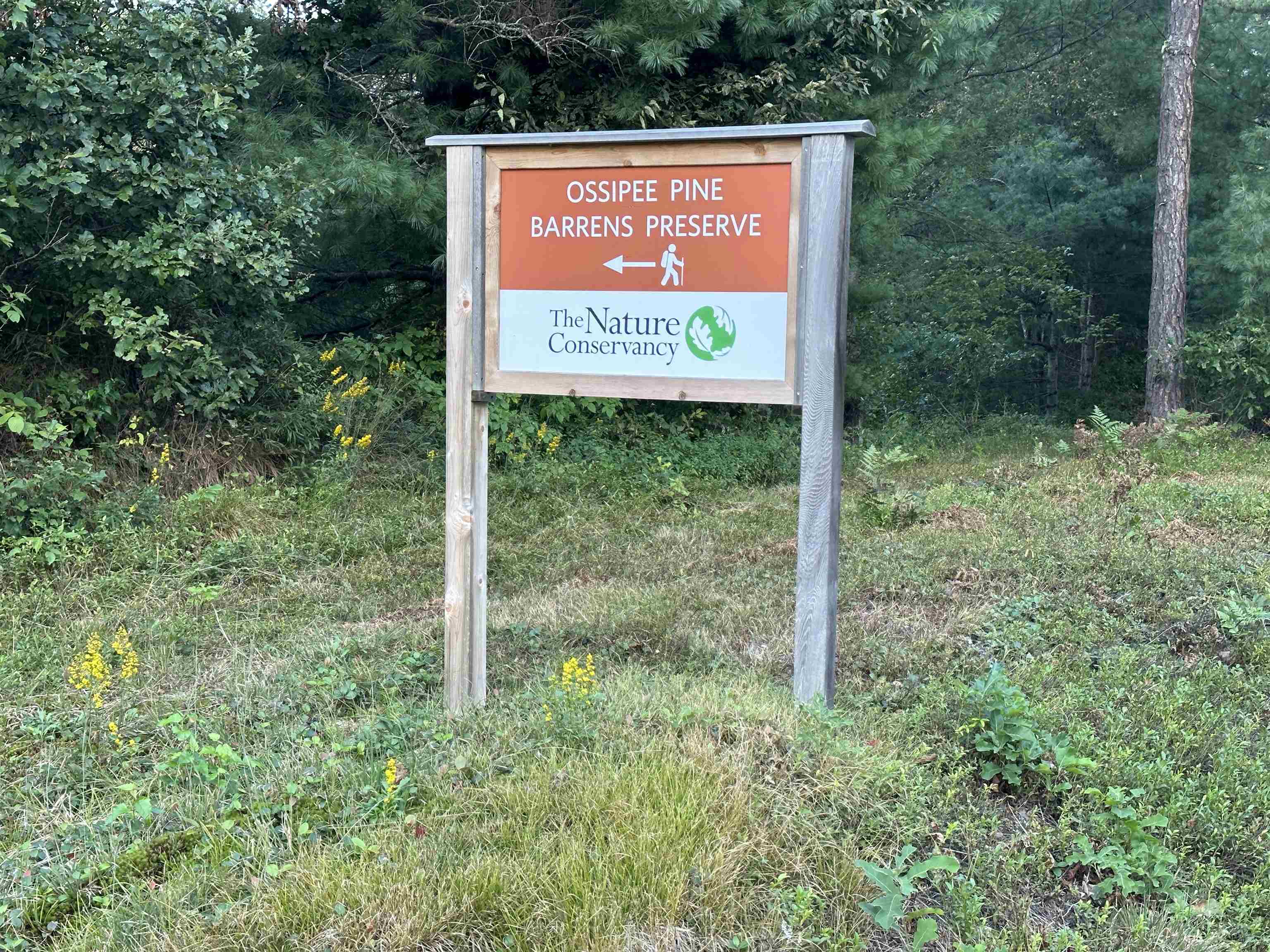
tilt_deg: -4.7
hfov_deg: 39.7
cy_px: 476
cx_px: 635
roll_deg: -0.9
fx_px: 1761
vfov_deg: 30.3
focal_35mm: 48
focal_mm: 6.86
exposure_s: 1/121
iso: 50
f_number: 1.78
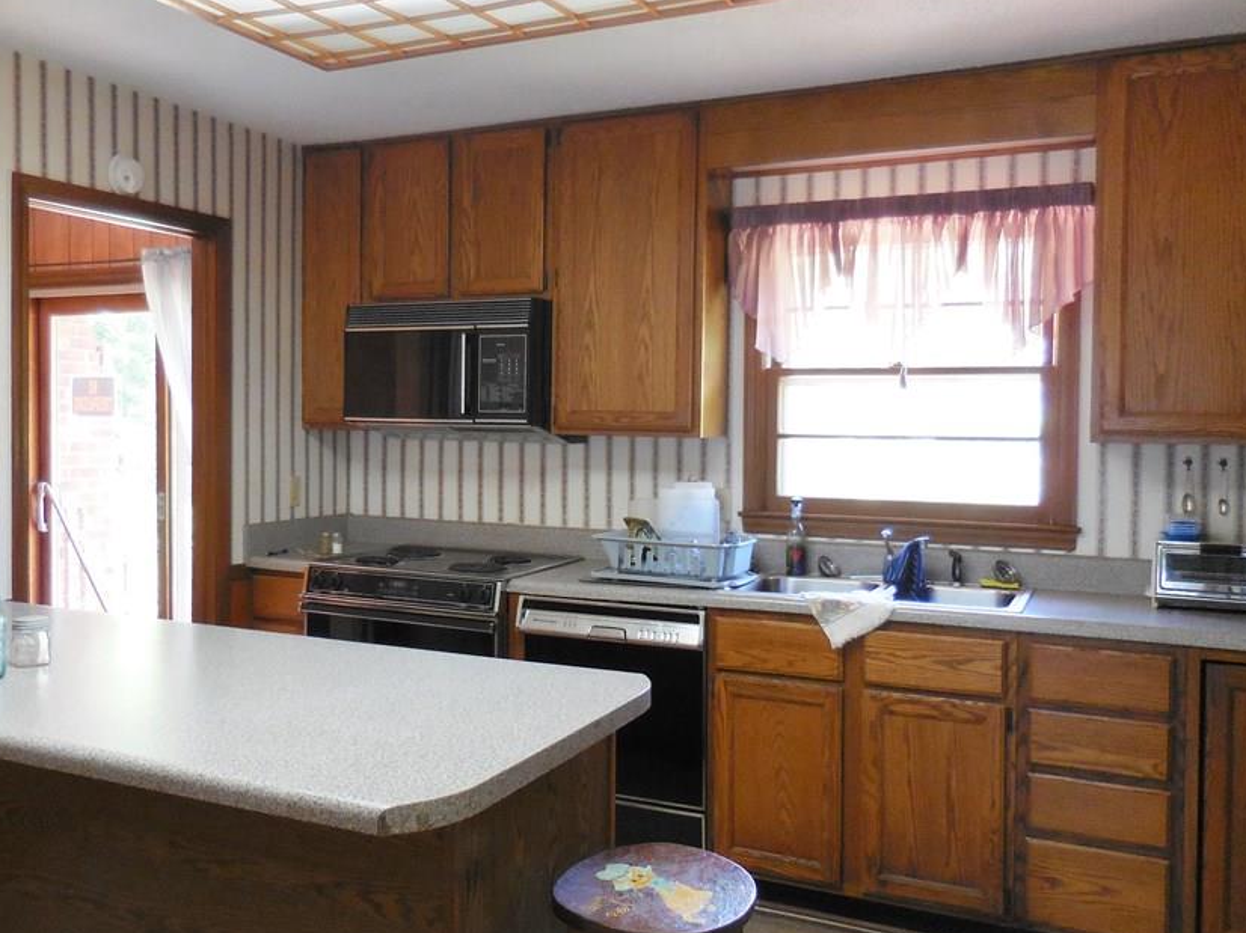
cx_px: 531
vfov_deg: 45.4
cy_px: 446
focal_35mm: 31
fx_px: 1116
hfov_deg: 58.1
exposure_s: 1/30
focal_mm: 4.5
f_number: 3.3
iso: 360
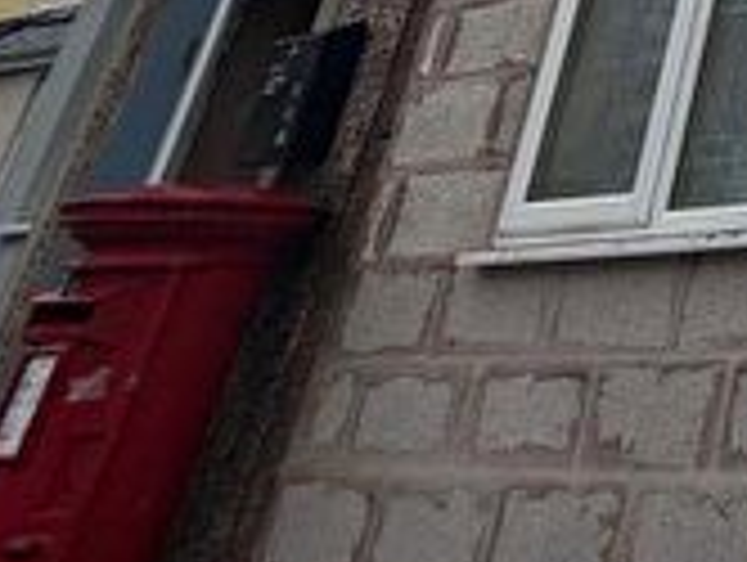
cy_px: -416
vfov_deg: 19.4
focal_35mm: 59
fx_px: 1275
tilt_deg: +29.3
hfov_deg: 19.8
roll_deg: +3.8
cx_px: 1454
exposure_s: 1/502
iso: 50
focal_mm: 2.22
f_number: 2.2
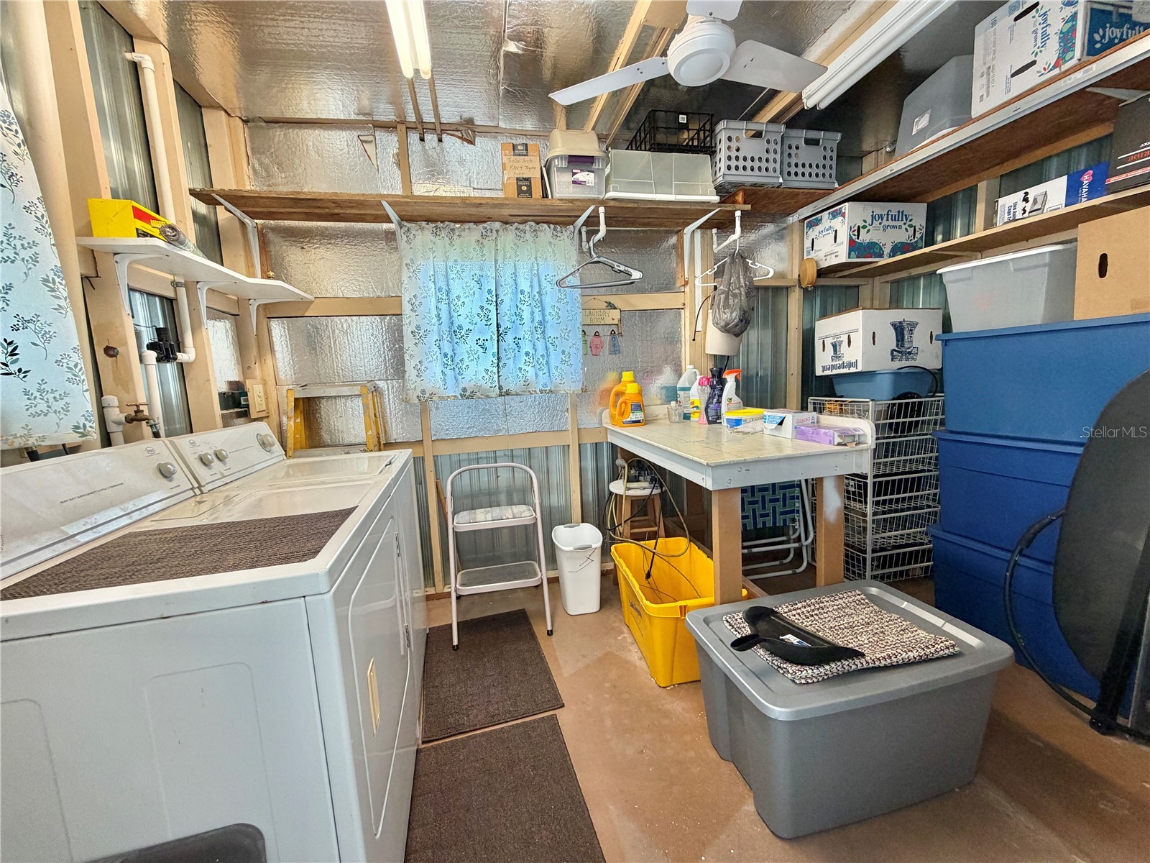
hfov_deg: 102.1
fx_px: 465
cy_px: 432
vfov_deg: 85.7
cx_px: 575
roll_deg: +2.3
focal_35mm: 14
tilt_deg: -7.5
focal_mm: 2.22
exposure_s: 1/60
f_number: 2.2
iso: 160
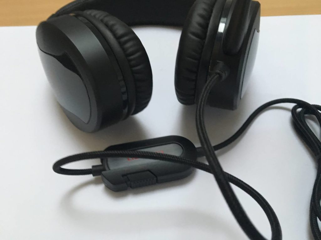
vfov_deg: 48.2
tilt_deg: -44.6
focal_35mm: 29
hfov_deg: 61.7
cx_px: 160
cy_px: 120
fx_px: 269
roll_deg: +1.2
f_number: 2.2
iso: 400
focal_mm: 4.15
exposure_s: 1/17
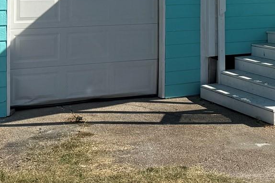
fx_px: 680
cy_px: -37
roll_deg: +1.0
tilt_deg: +2.7
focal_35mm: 89
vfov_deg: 14.8
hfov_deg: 22.0
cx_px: 276
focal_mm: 6.76
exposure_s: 1/6711
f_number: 1.78
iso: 80
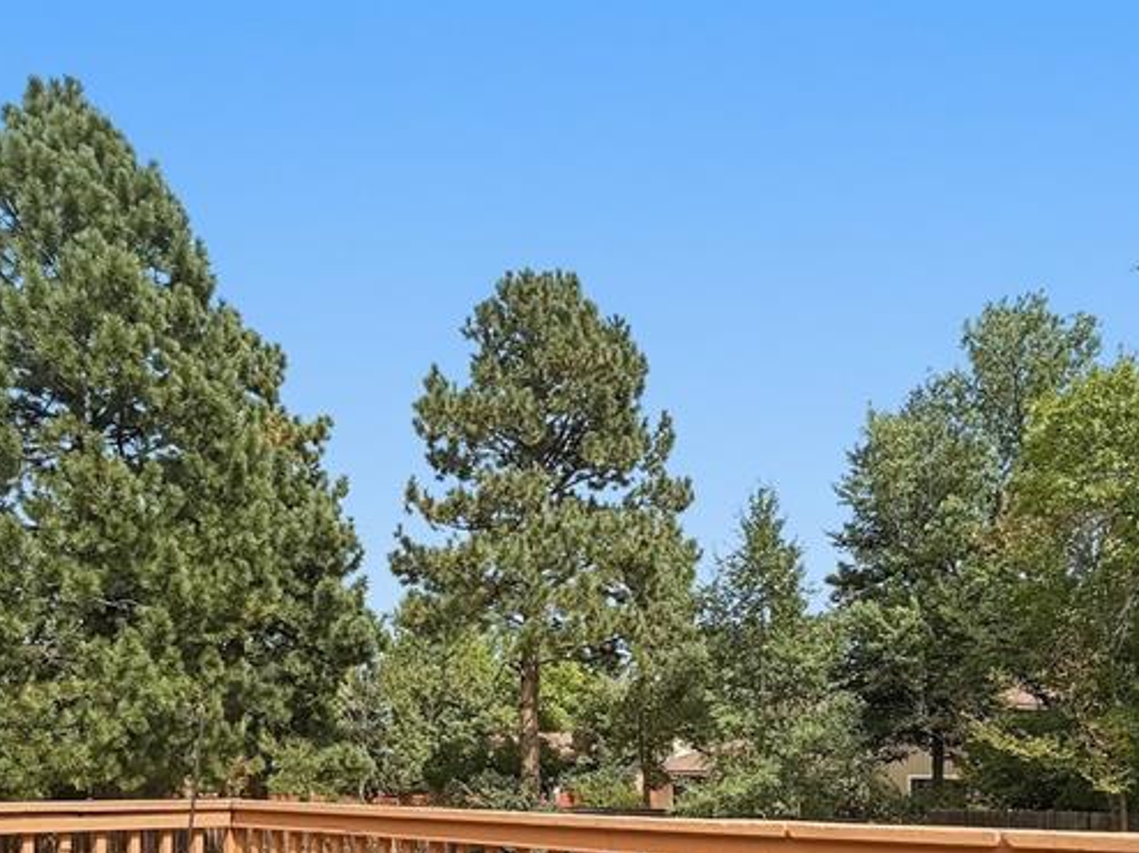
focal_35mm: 29
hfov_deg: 61.6
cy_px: 755
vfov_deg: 44.2
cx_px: 540
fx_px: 954
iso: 25
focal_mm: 2.2
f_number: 2.2
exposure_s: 1/955
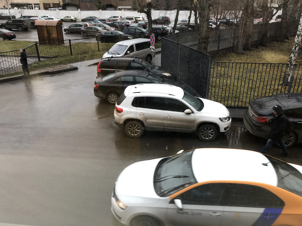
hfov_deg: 63.4
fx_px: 244
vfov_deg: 49.7
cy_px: 113
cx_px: 151
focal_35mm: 28
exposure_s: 1/100
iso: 40
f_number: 1.8
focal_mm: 4
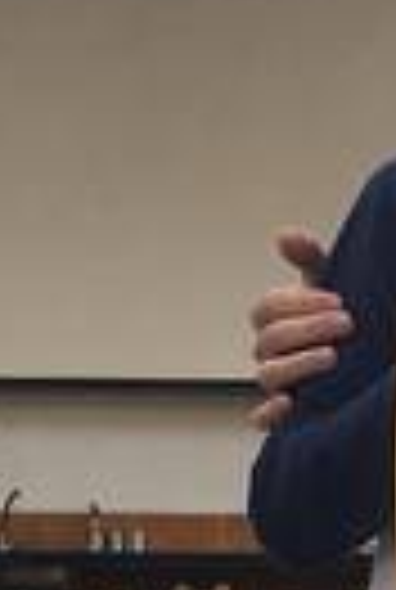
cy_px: 725
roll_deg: -0.7
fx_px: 3857
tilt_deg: +0.0
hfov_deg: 5.6
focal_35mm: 235
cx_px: 986
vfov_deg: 8.6
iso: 25
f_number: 2.2
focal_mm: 4.15
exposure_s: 1/210
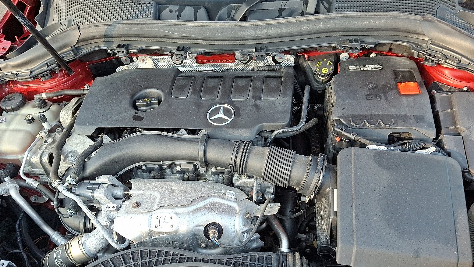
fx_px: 352
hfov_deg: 67.9
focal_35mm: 28
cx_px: 231
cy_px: 161
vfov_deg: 41.3
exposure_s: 1/120
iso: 31
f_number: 1.8
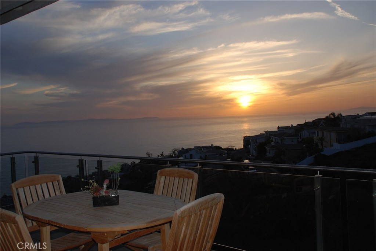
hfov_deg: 53.1
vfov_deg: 37.0
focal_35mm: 36
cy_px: 126
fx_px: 376
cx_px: 188
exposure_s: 1/200
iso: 100
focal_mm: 24
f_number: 6.3
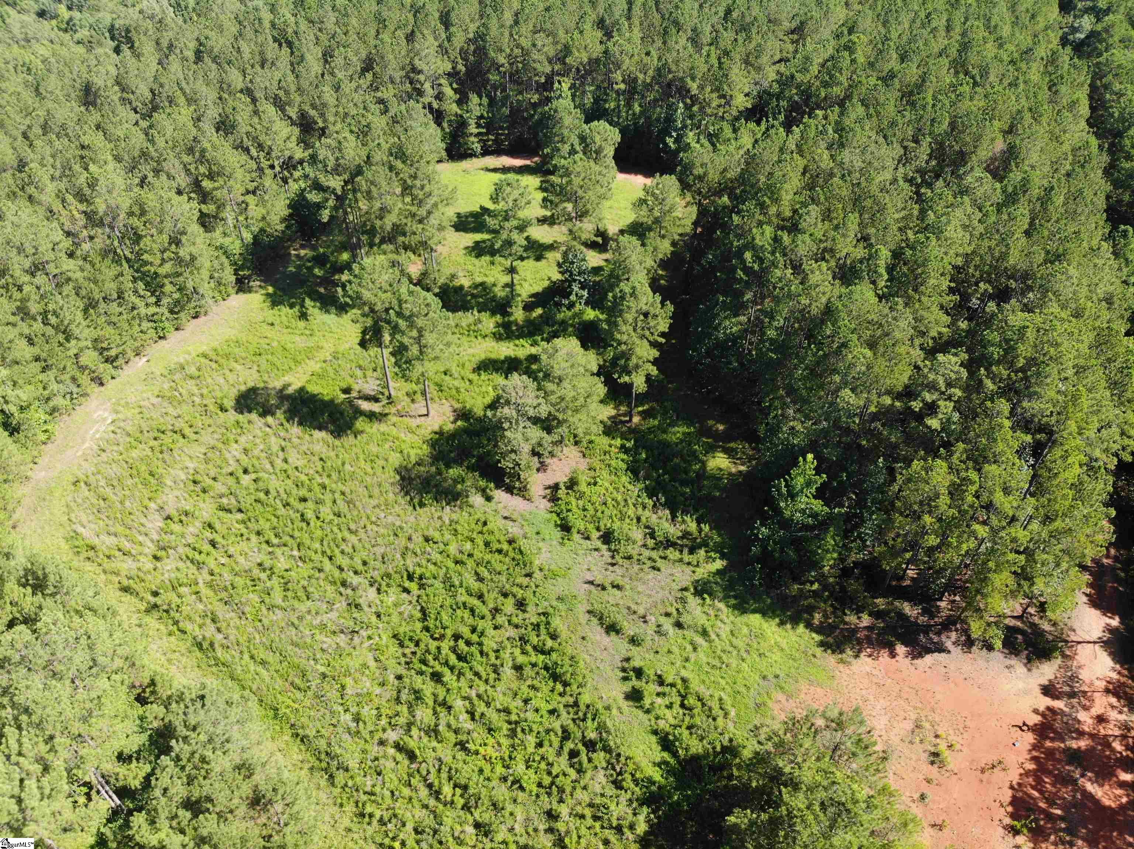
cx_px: 567
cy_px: 424
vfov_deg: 56.8
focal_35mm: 24
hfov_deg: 71.6
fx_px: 786
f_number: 2.8
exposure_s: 1/304
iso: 112
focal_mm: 4.5
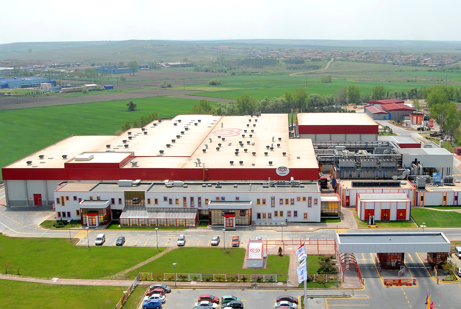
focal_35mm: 36
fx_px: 462
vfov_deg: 37.0
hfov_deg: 53.1
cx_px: 230
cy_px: 154
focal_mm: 24
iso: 200
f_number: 13
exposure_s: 1/100
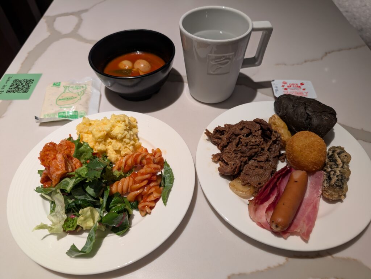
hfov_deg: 71.5
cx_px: 186
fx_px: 258
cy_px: 140
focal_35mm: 24
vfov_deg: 56.9
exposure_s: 1/60.2
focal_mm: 6.9
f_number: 1.68
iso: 76
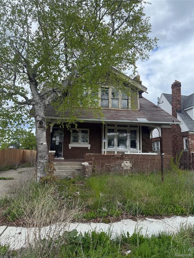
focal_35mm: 24
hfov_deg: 56.8
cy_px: 129
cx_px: 97
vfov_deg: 71.6
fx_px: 179
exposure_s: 1/2445
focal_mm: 6.76
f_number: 1.78
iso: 100
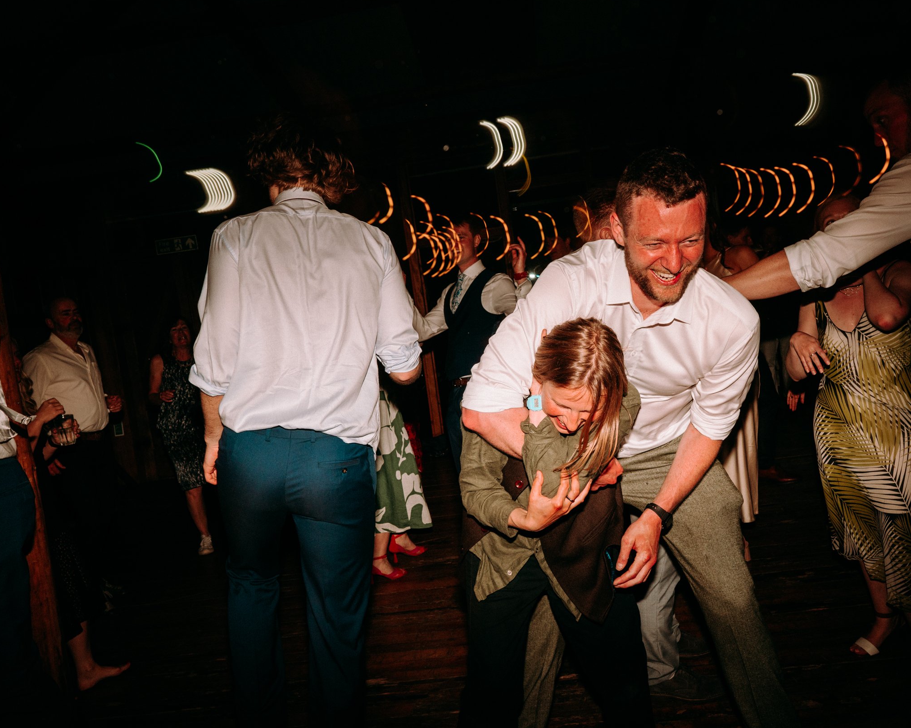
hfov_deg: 60.4
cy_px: 369
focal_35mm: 29
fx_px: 782
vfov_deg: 50.0
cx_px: 479
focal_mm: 25
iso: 640
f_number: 9
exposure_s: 1/20
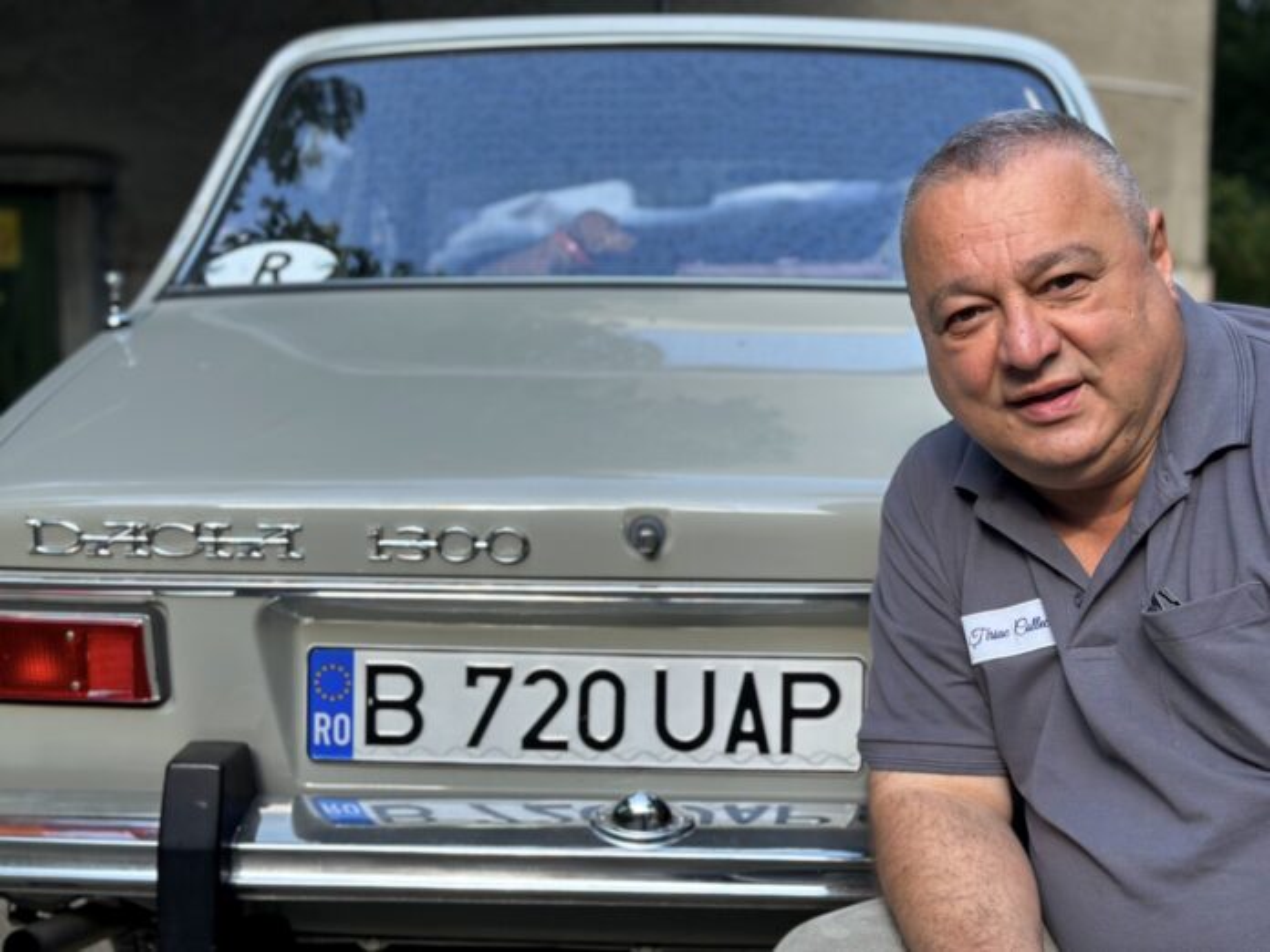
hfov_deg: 39.7
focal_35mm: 48
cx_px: 635
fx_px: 1761
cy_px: 476
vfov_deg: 30.3
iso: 80
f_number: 1.78
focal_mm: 6.86
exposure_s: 1/604
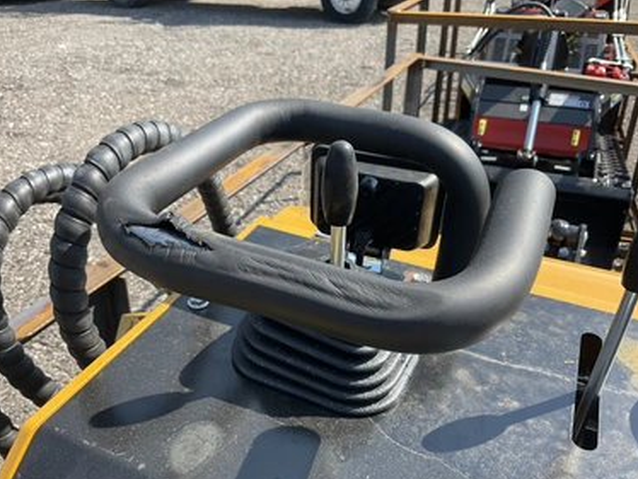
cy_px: 254
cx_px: 305
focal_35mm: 31
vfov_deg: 45.5
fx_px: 572
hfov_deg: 58.3
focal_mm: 3
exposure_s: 1/650
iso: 25
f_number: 1.8
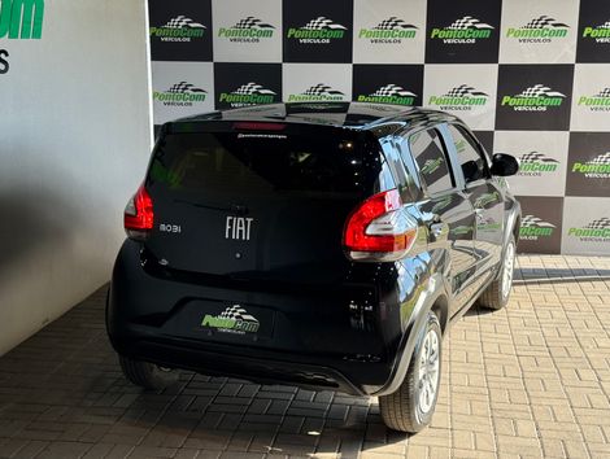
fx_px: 847
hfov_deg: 39.6
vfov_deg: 30.3
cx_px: 305
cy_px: 230
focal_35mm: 48
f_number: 1.78
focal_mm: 6.76
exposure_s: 1/300
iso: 100
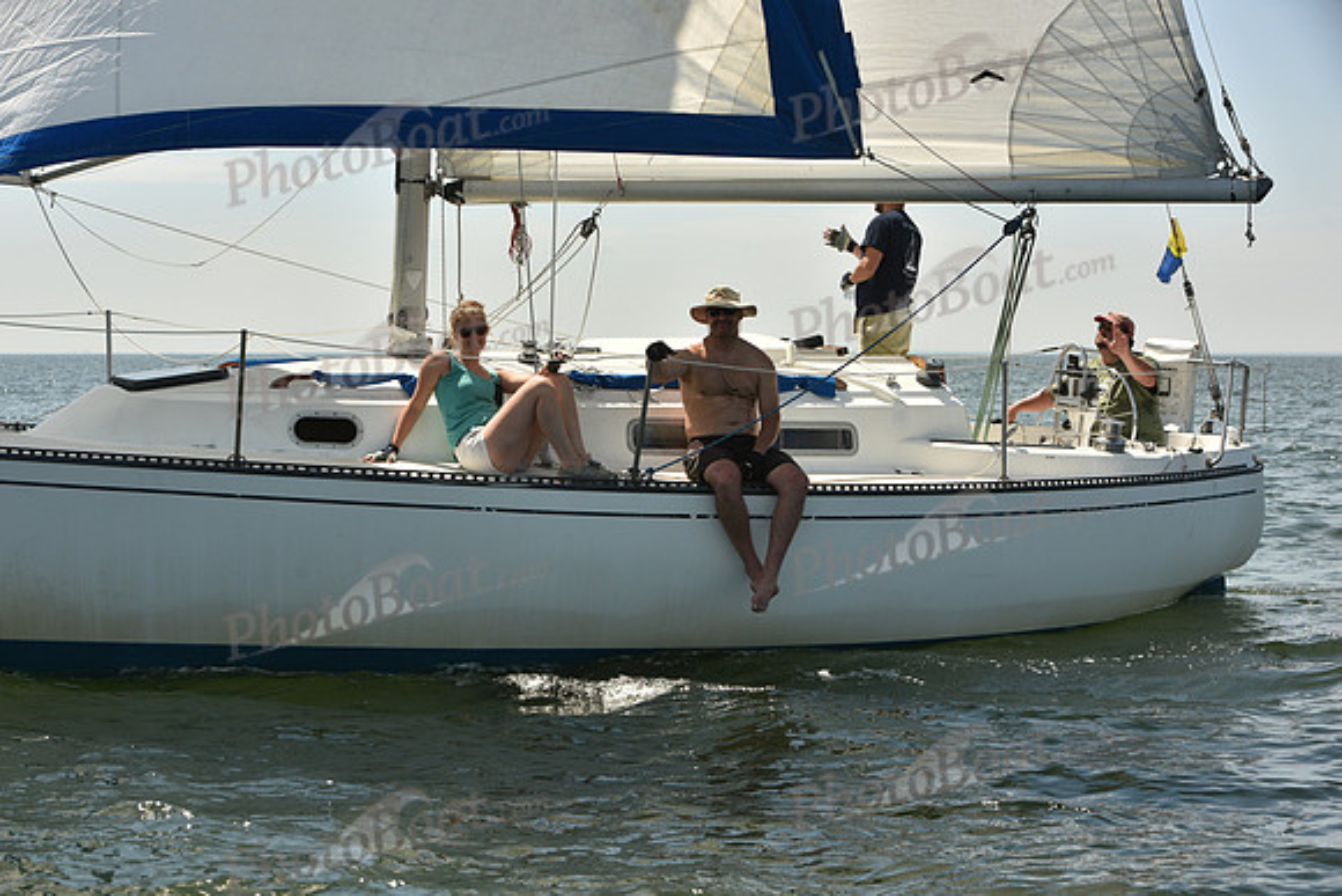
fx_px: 2610
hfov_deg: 28.8
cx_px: 671
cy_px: 448
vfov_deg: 19.5
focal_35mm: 70
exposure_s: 1/1250
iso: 320
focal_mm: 70
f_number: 8
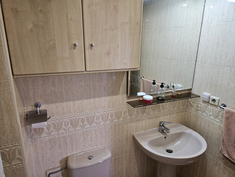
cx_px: 118
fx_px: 156
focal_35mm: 23
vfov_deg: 58.9
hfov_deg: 73.9
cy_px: 88
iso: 320
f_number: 1.8
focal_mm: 5.4
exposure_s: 1/100
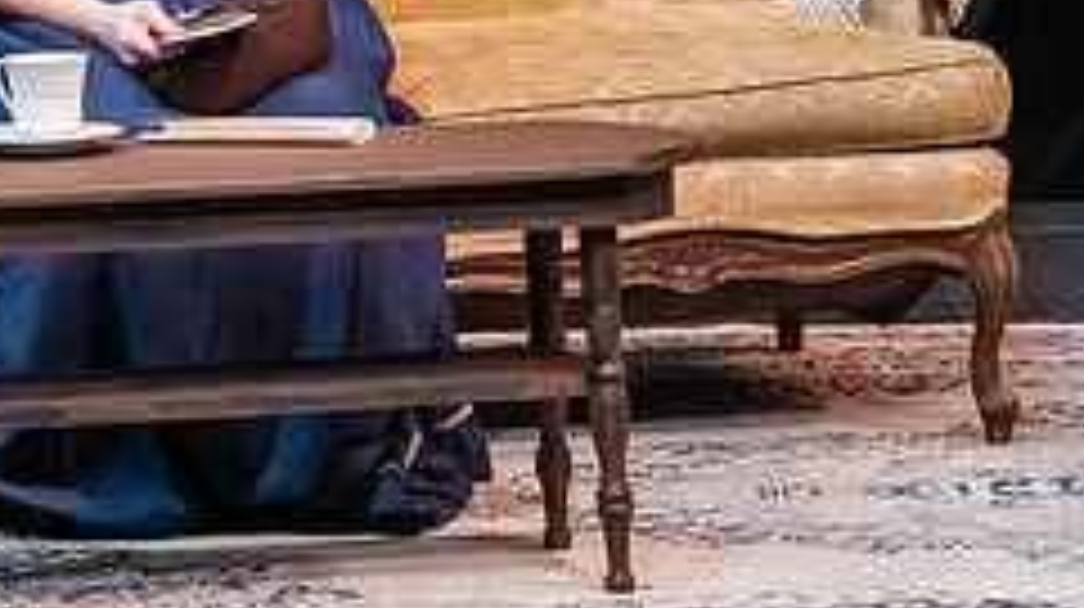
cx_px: 157
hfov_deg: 9.0
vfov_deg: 5.0
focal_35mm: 240
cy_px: -209
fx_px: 6892
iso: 3200
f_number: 3.2
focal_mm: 95
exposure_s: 1/200
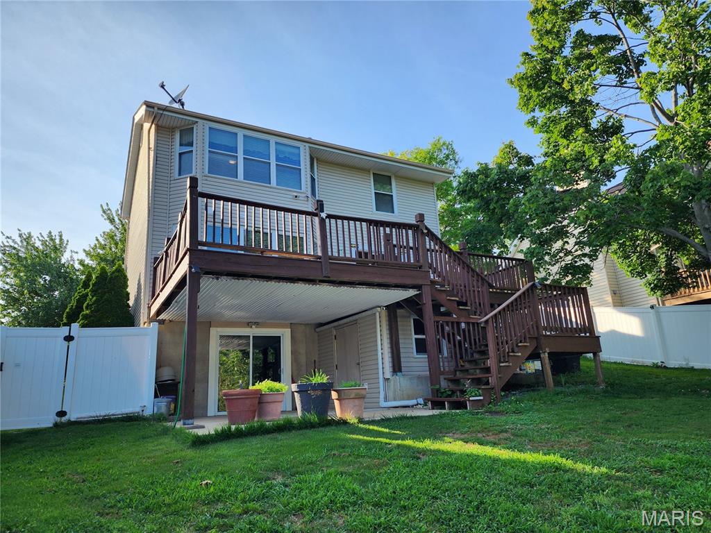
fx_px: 472
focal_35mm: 23
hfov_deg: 73.9
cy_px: 266
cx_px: 356
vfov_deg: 58.9
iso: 12
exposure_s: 1/404
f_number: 1.8
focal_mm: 6.4
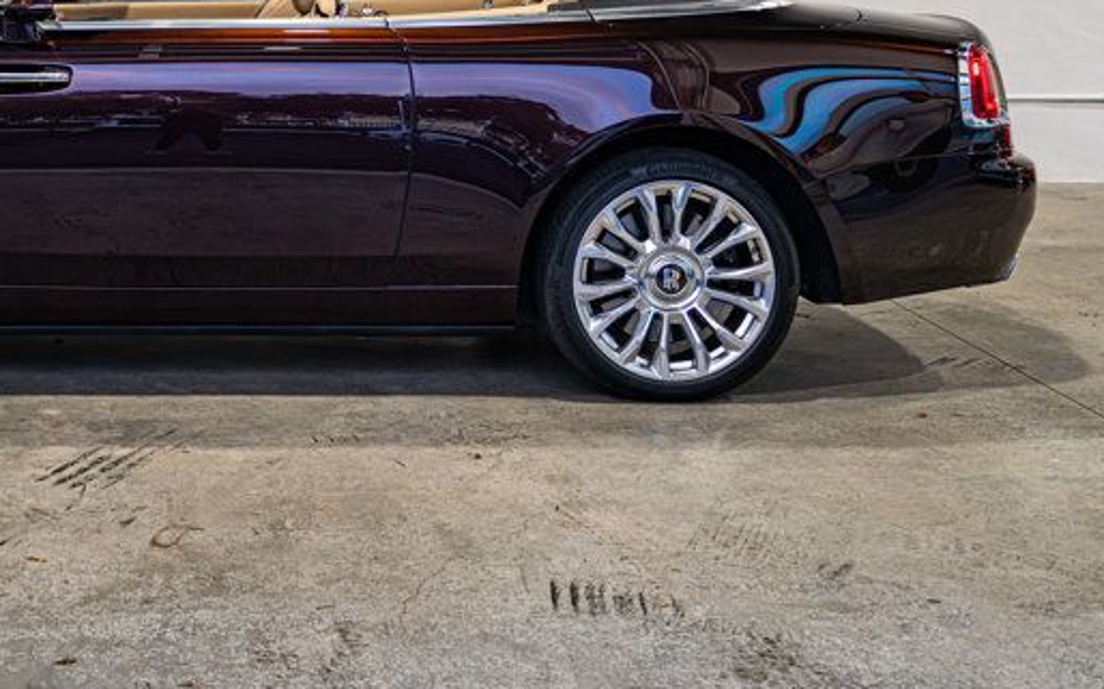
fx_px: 1895
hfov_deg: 31.2
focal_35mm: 63
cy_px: 53
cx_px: 150
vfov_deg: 20.2
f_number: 4
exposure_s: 1/80
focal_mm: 31
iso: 1250
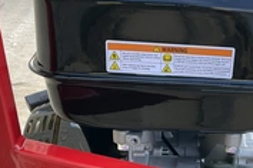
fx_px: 478
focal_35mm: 68
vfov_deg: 19.6
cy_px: 155
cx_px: 200
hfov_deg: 29.0
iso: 20
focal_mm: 3
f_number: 1.8
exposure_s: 1/164
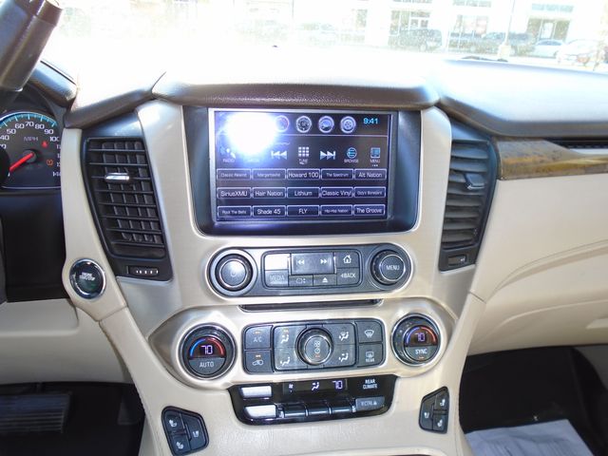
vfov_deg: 53.1
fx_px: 457
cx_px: 304
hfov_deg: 67.3
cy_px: 228
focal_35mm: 26
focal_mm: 4.6
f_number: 3.2
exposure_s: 1/60
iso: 100
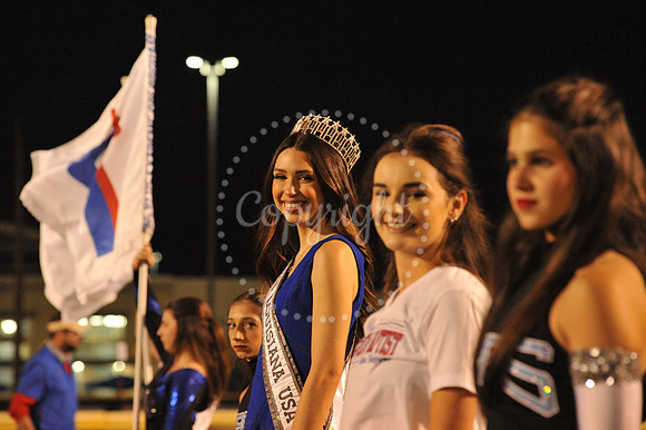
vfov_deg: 7.4
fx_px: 3318
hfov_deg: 11.1
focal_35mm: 185
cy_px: 215
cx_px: 323
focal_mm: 185
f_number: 7.1
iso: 5000
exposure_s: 1/160
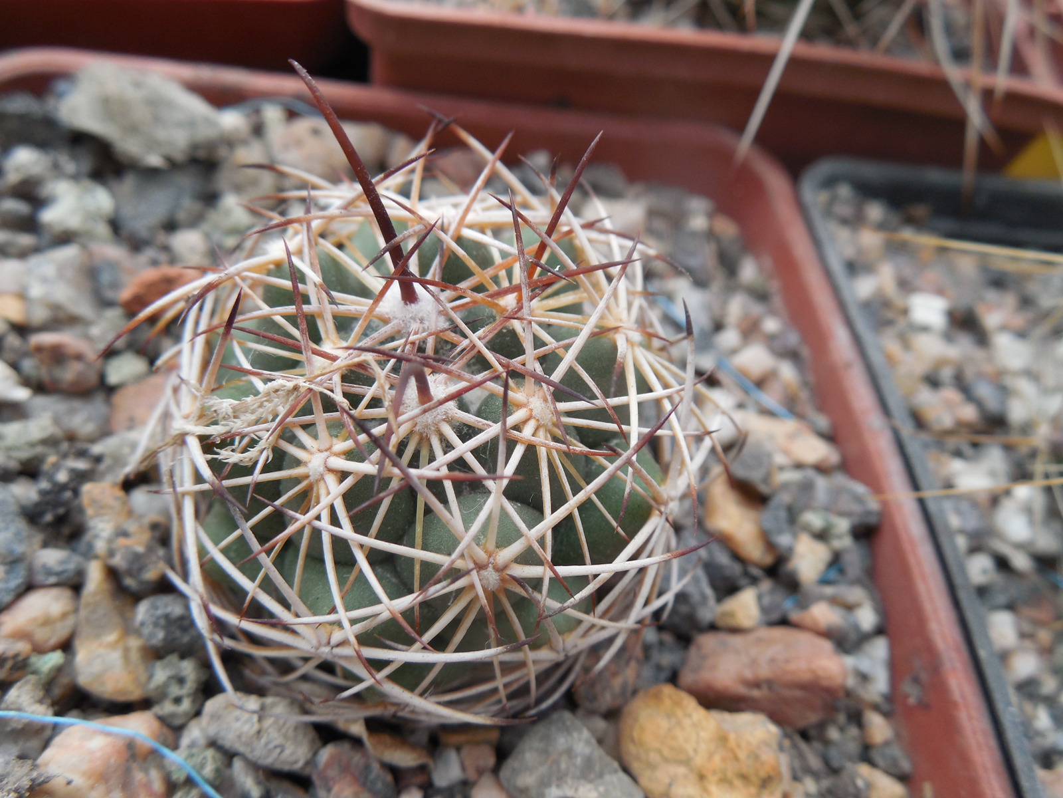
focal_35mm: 31
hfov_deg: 58.4
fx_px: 952
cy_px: 399
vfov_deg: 45.4
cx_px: 532
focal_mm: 5.6
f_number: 3.6
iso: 125
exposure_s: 1/80
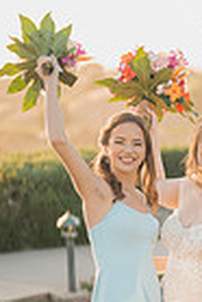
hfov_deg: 8.4
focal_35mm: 162
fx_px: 1360
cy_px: 202
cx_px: 261
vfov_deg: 12.6
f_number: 1.2
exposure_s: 1/3200
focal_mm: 50
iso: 200
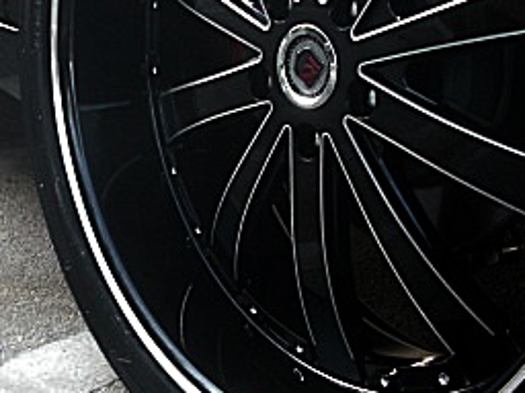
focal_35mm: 90
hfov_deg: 21.3
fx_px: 1365
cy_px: 123
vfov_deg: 16.4
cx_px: 64
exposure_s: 1/100
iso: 200
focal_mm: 6.3
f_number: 2.8
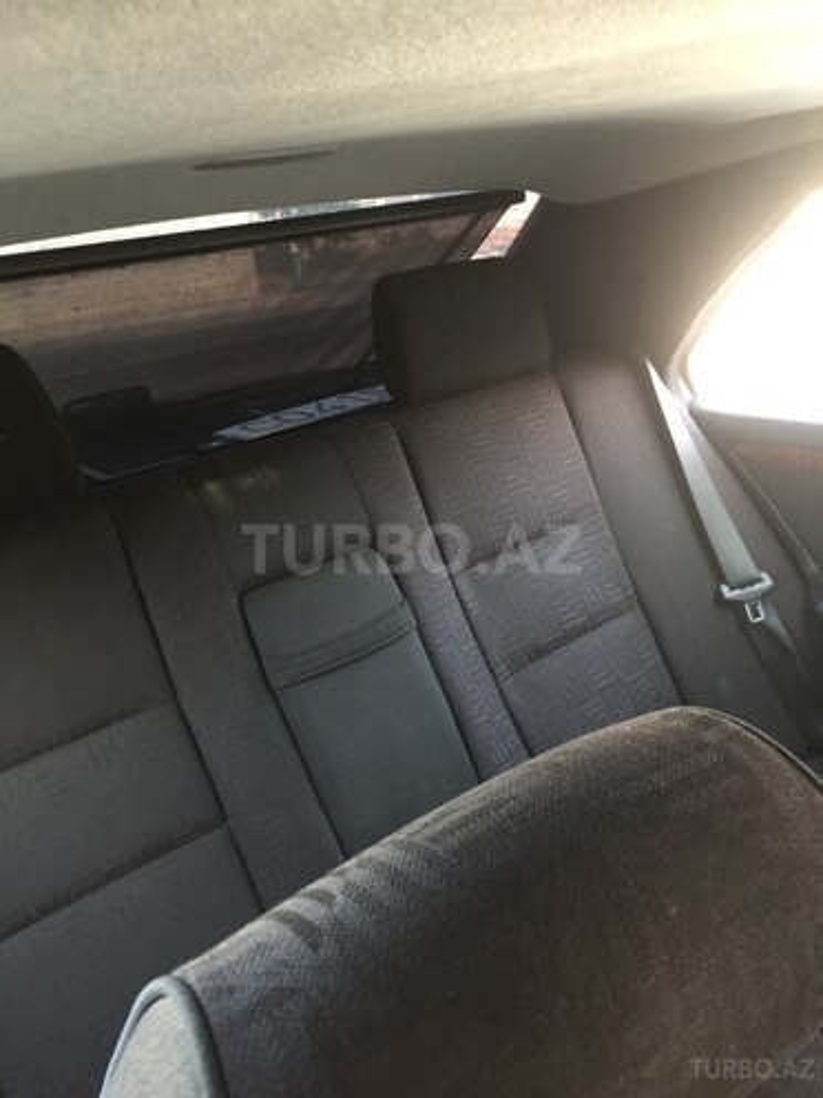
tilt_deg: -21.7
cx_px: 412
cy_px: 549
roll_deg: +9.5
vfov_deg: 61.7
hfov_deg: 48.2
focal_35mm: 29
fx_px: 919
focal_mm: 4.15
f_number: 2.2
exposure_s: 1/33
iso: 160
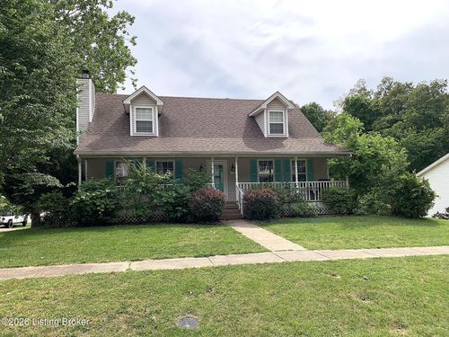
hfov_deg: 67.3
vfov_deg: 53.1
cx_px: 224
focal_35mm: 26
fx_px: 337
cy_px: 168
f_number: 1.8
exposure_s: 1/2681
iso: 25
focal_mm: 4.25
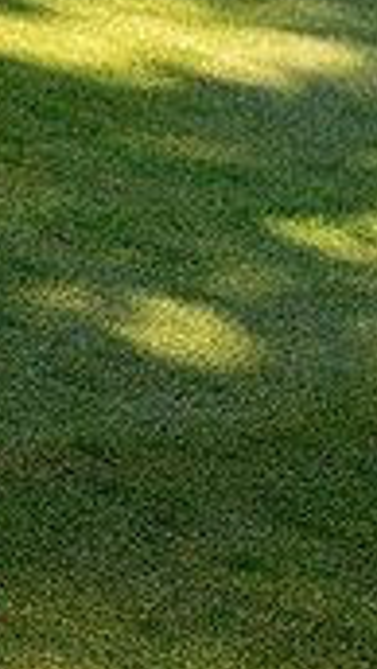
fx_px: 5339
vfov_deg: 7.1
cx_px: -606
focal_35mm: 301
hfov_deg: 4.0
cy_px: -56
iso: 200
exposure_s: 1/200
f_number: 6.3
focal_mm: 85
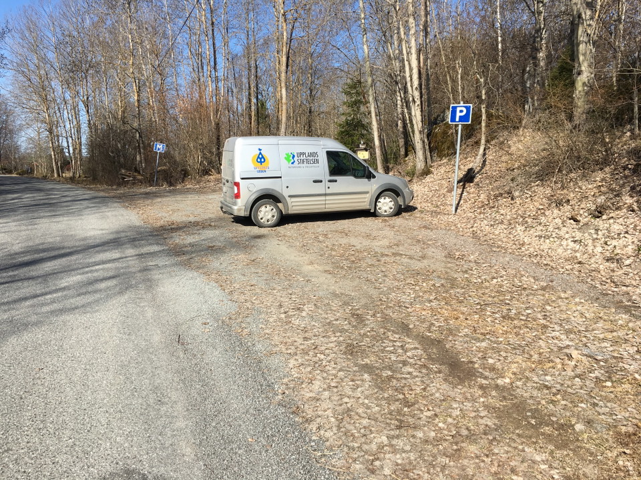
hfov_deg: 61.7
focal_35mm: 29
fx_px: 537
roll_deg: +0.2
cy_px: 240
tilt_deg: -7.3
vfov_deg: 48.2
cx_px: 320
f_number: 2.2
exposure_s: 1/1508
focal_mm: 4.15
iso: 25
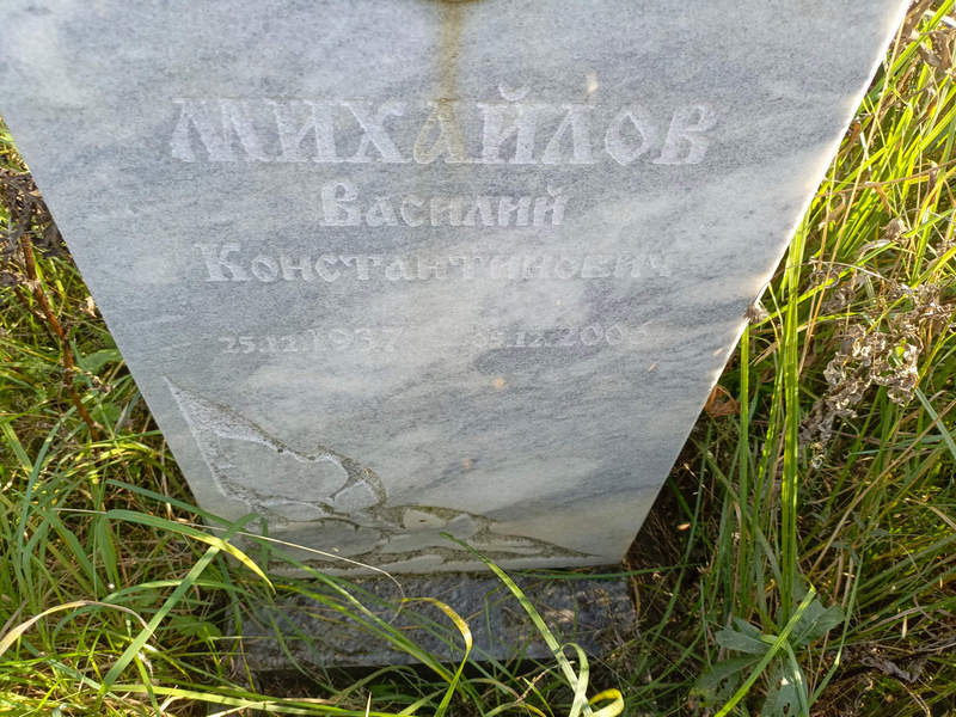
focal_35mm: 25
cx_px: 478
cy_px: 358
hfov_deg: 69.4
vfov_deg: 54.9
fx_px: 690
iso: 110
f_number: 1.69
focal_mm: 4.76
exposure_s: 1/164
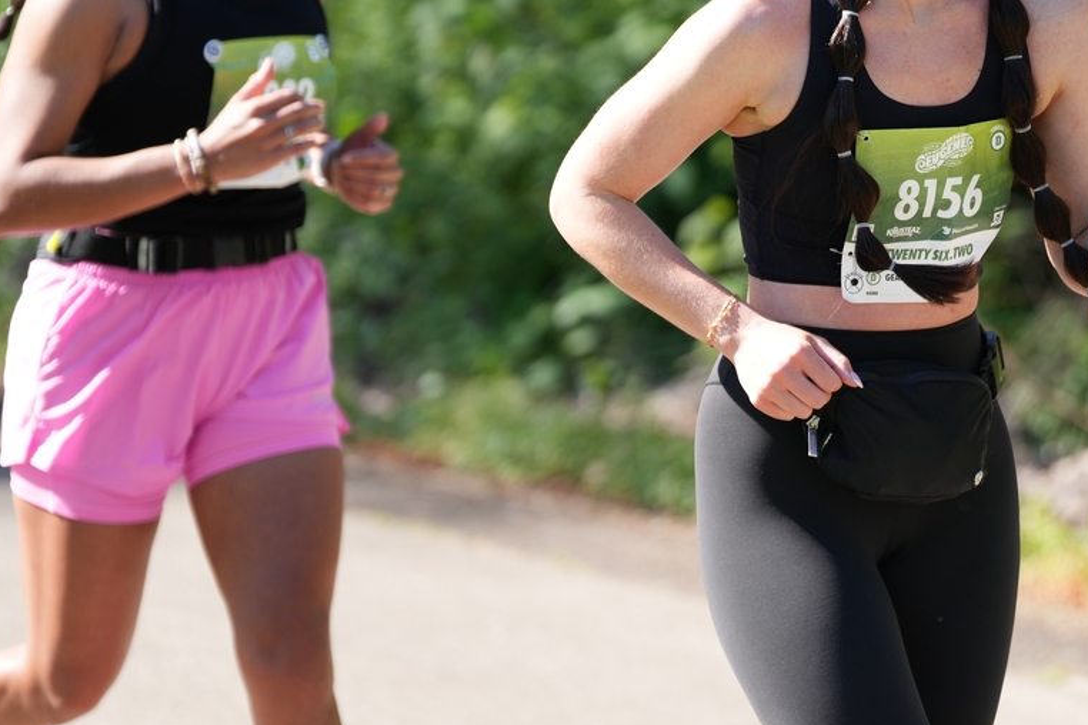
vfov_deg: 5.5
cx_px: 961
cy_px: 129
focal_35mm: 250
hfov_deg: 8.2
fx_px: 7555
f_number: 2.8
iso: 400
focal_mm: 136
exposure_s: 1/2000
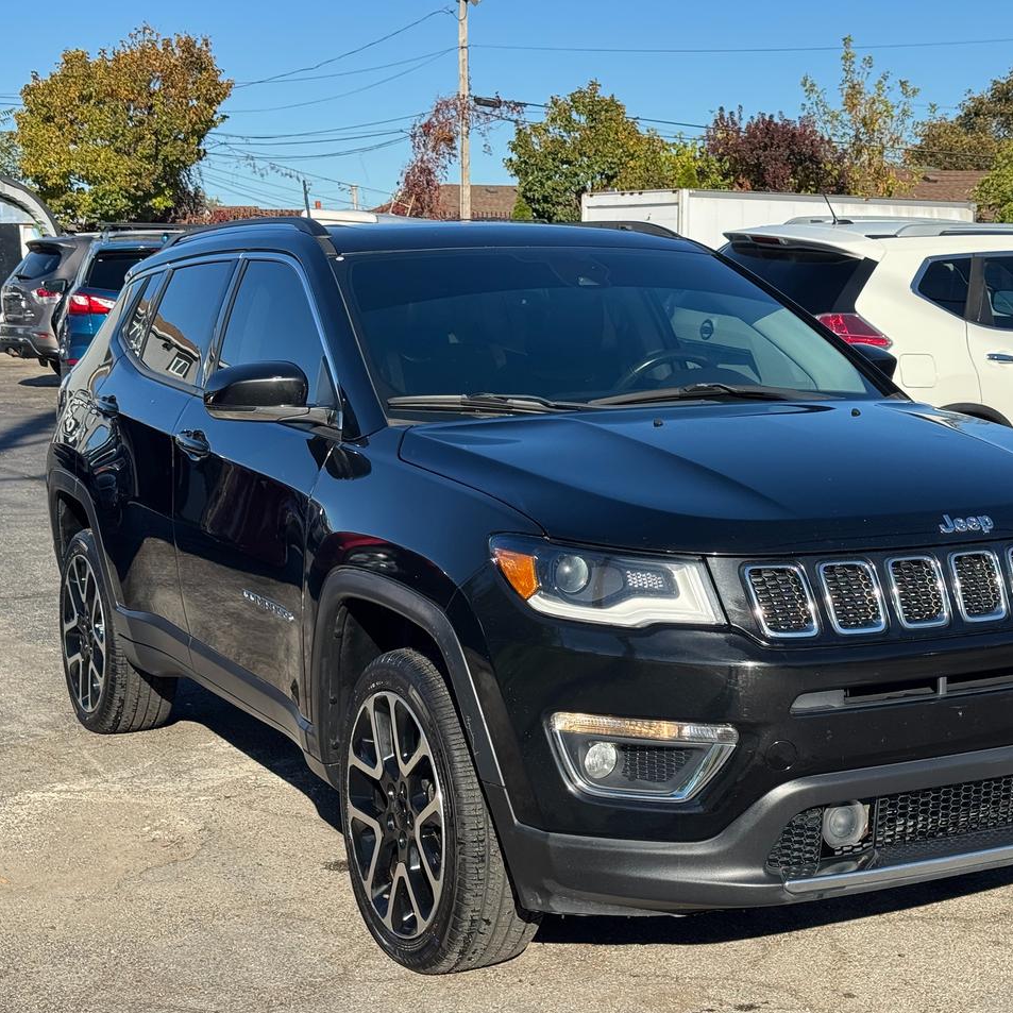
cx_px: 626
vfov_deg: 30.0
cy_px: 509
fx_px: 1887
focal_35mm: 57
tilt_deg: -7.7
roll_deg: +1.3
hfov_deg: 29.9
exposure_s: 1/2415
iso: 64
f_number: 1.78
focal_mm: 6.76
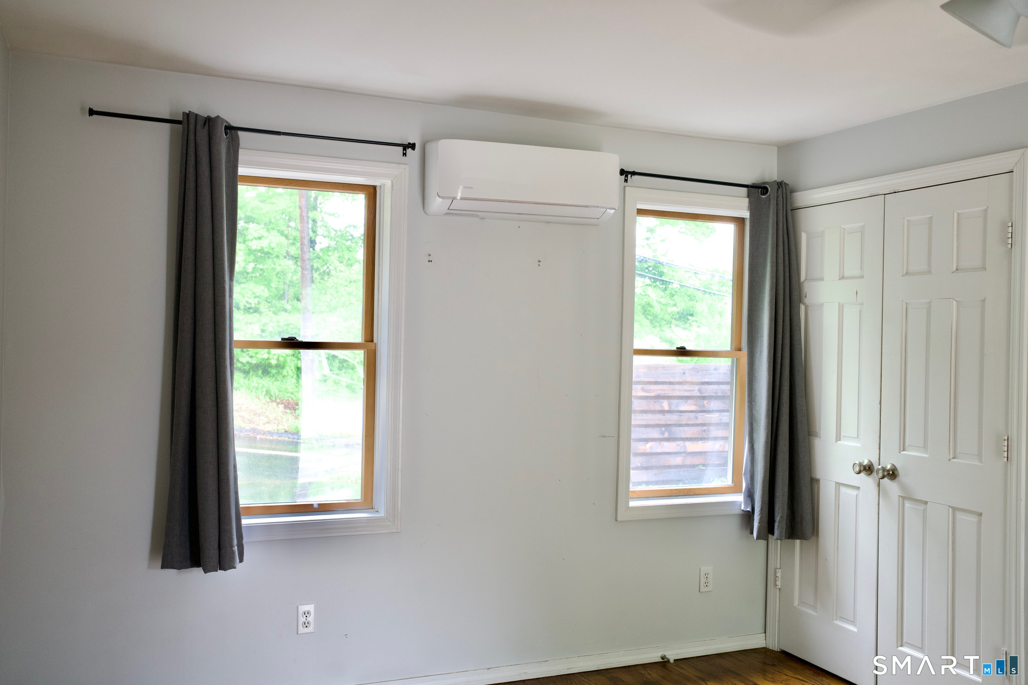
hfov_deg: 54.4
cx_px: 514
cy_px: 342
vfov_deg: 37.9
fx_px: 999
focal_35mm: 35
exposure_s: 1/25
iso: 500
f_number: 5
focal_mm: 35
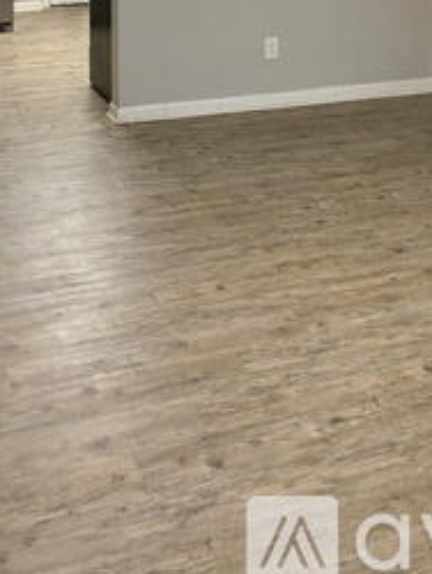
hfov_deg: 28.1
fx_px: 864
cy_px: 14
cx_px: 187
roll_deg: +0.0
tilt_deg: -9.7
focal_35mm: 52
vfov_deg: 33.9
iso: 320
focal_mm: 5.96
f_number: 1.6
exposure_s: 1/60
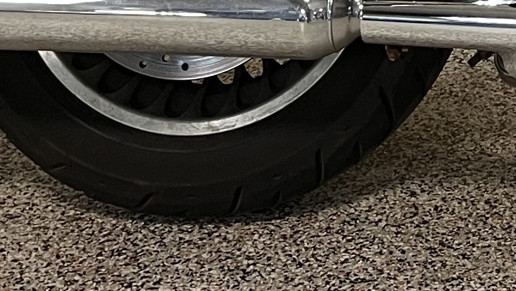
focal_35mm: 132
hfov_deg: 15.1
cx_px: 777
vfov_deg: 8.3
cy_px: -449
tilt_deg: -7.4
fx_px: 1806
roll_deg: -0.2
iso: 100
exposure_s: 1/60
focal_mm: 5.1
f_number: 1.6
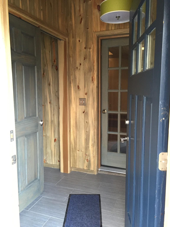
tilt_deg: -5.2
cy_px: 114
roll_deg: +1.0
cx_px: 85
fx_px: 190
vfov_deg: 61.7
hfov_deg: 48.2
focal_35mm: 29
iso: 160
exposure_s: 1/30
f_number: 2.2
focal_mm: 4.15
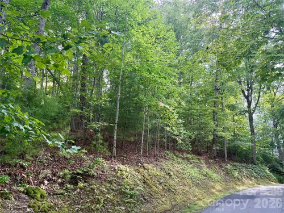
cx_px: 142
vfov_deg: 56.8
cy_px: 106
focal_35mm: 24
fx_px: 197
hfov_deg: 71.6
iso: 100
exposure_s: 1/165
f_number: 1.78
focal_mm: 6.76
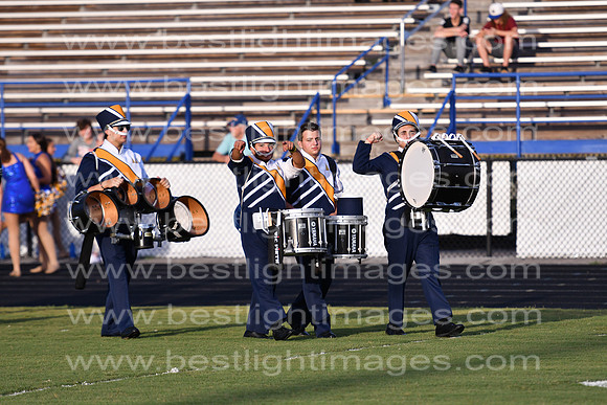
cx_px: 304
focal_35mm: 255
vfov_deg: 5.4
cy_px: 202
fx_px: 4300
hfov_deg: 8.1
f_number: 3.2
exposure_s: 1/3200
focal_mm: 170
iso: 400
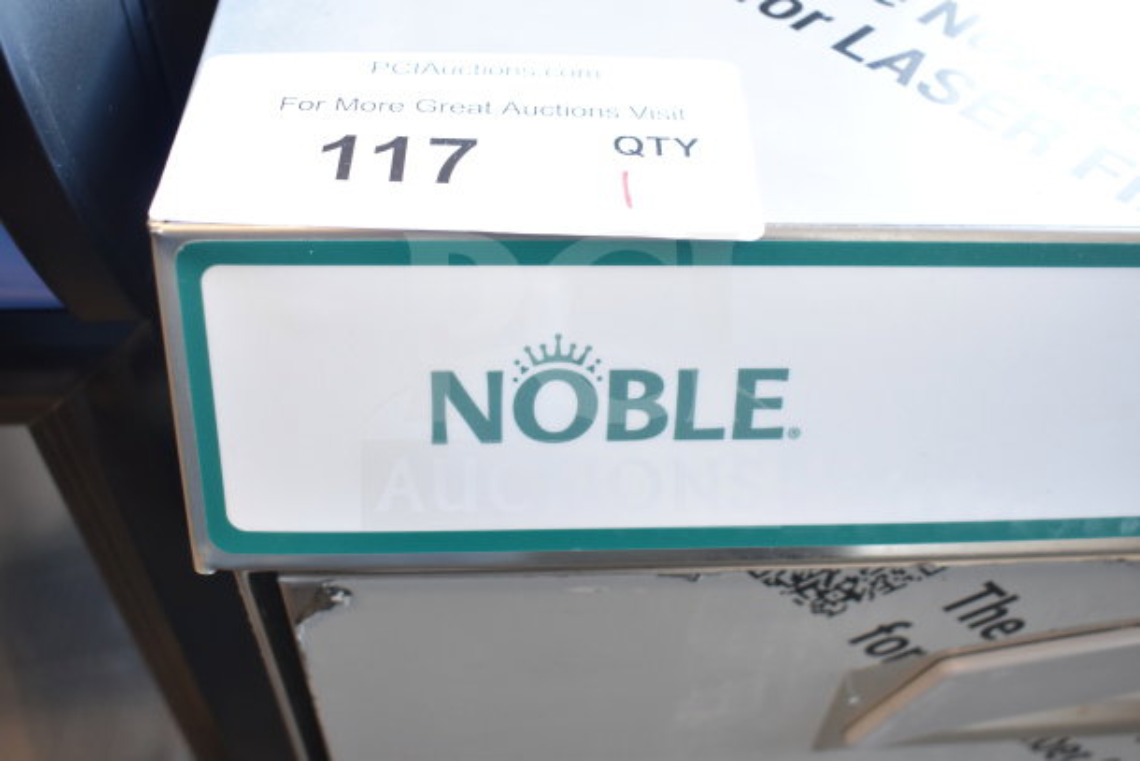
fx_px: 1188
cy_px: 380
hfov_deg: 51.3
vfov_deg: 35.5
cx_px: 570
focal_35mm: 38
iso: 720
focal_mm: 25
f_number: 4
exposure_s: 1/40
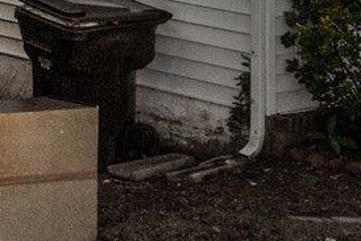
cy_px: -392
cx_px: -706
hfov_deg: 8.4
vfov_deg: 6.2
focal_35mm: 209
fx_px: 2097
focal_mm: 10.26
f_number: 8
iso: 100
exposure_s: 1/500
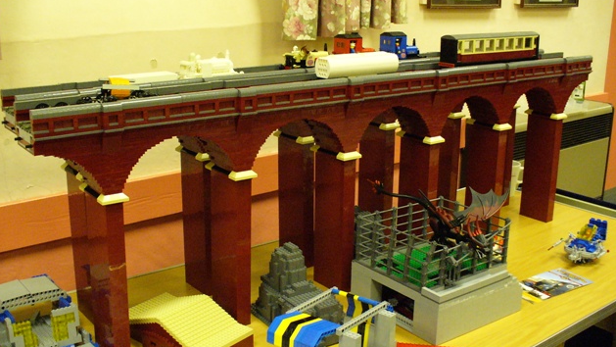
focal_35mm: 41
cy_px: 181
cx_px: 306
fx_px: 670
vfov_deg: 29.0
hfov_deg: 49.4
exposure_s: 1/25
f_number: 2.8
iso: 400
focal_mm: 6.1
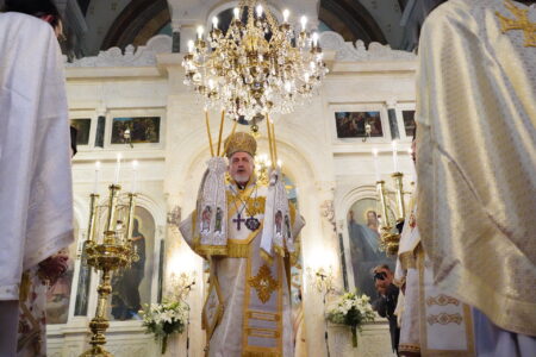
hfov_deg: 58.7
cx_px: 268
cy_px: 178
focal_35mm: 32
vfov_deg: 41.1
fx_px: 476
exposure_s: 1/800
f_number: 5.6
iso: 25600
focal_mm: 32
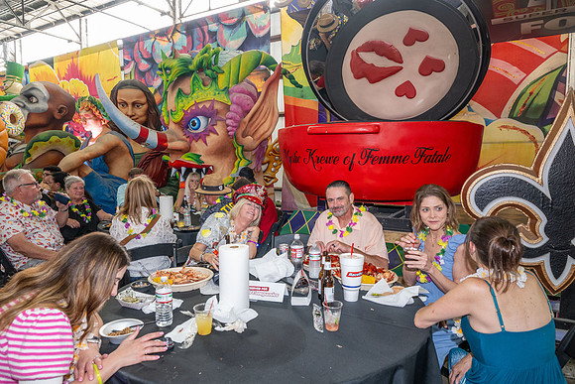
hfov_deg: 73.7
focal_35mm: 24
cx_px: 288
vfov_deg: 53.2
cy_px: 192
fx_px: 383
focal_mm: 24
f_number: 6.3
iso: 1000
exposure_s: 1/60
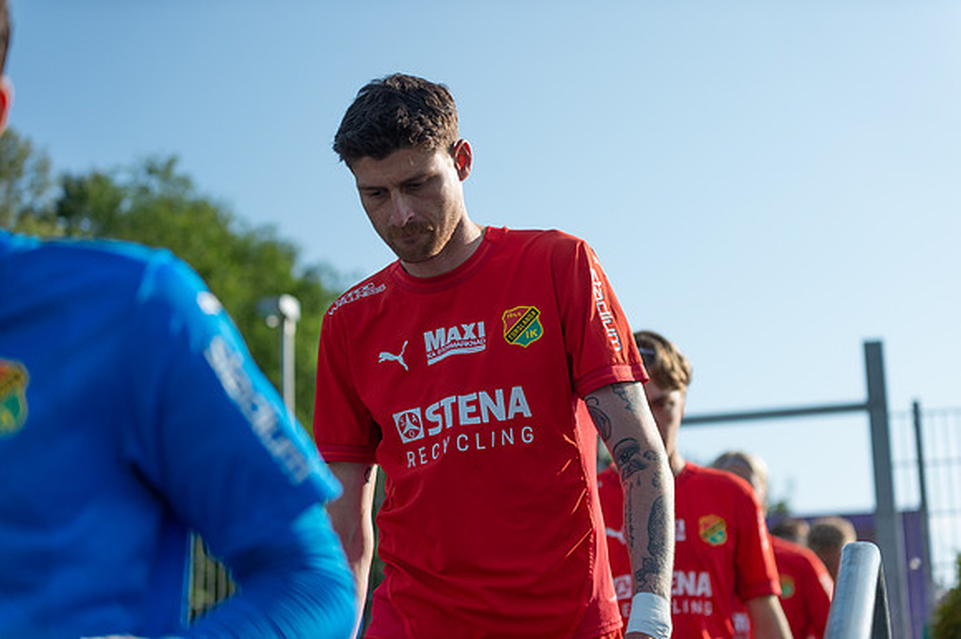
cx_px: 480
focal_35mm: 70
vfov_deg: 19.4
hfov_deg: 28.9
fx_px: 1867
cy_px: 320
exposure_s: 1/1600
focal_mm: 70
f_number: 3.2
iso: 100
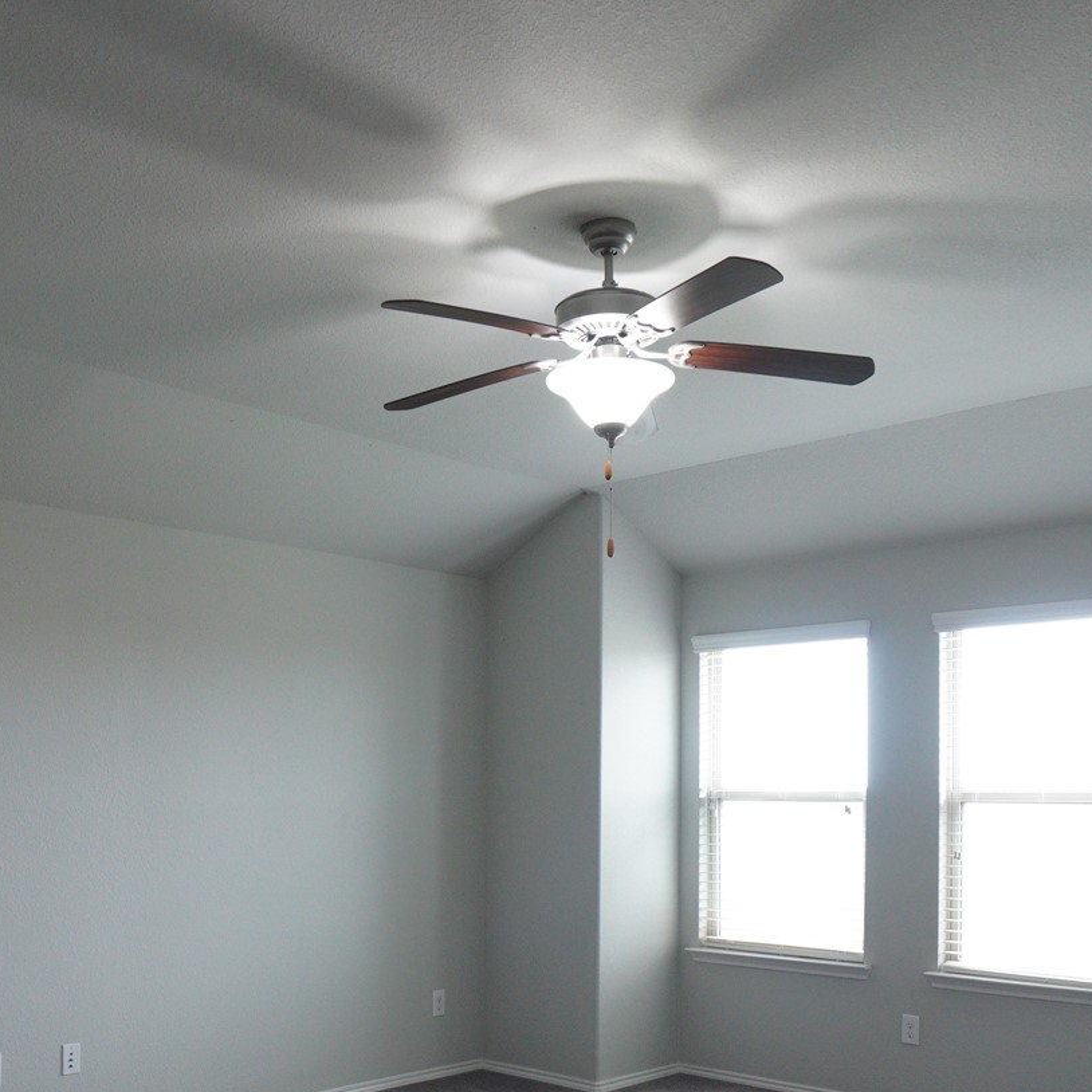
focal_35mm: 34
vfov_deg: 46.9
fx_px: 1213
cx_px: 504
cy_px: 800
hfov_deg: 48.4
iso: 800
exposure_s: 1/60
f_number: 4
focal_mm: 10
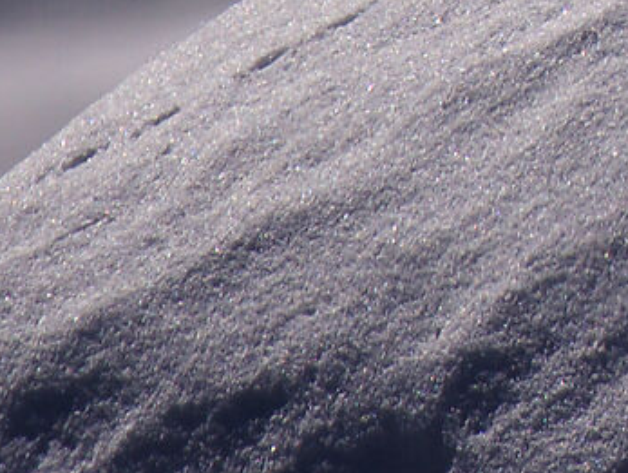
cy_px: -821
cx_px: 1546
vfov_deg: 0.3
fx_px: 100374
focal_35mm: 5527
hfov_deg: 0.4
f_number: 7.1
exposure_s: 1/1600
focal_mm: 400
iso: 200
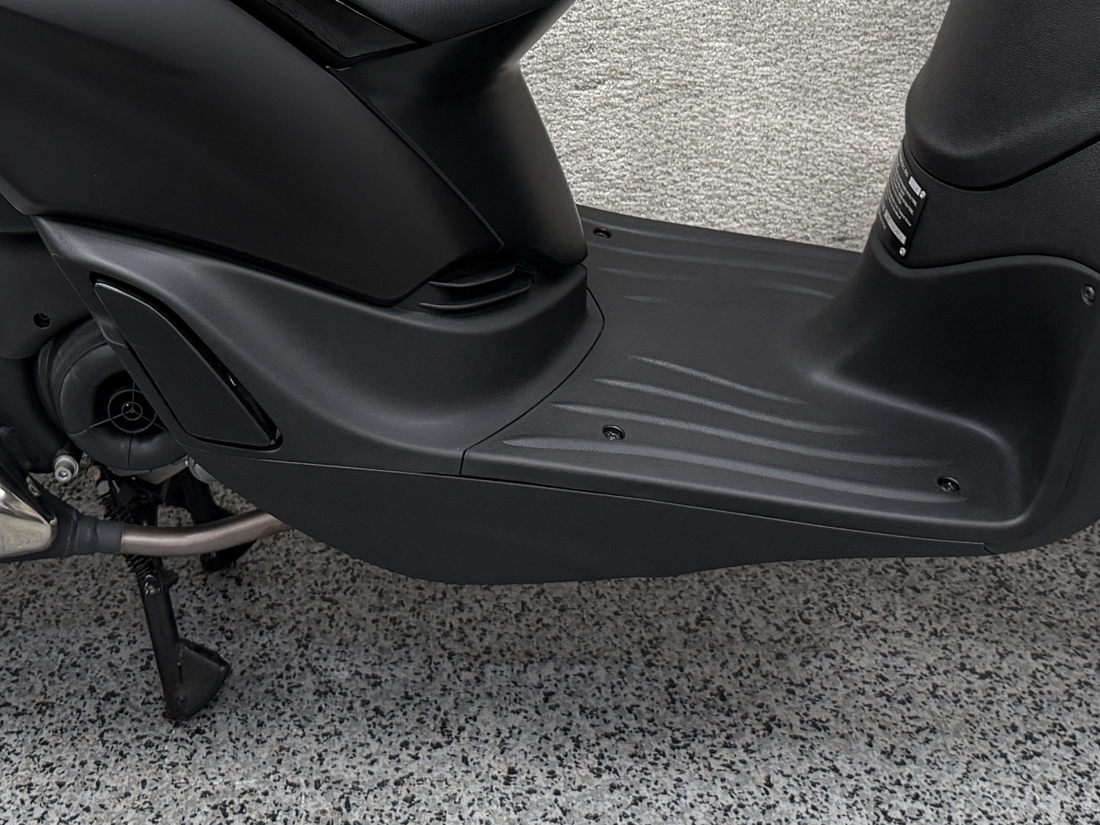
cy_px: -79
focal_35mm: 66
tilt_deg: -20.2
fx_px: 2097
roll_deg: -0.9
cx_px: 469
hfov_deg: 29.3
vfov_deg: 21.2
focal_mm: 6.76
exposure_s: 1/120
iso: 160
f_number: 1.78
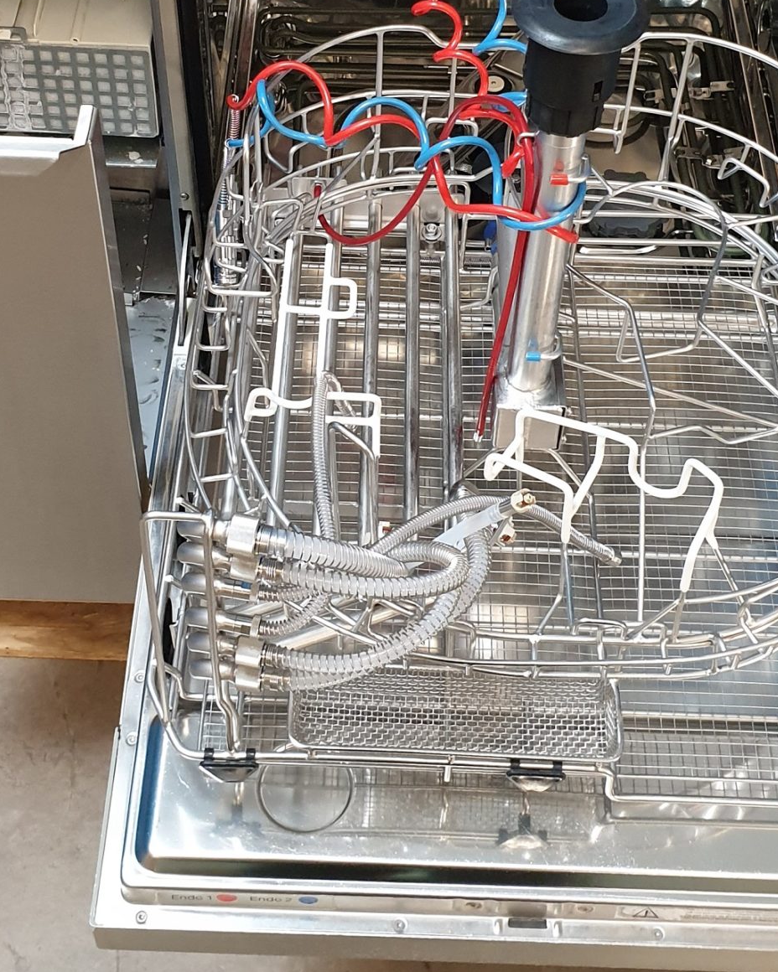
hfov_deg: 27.1
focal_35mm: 56
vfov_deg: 32.6
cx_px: 346
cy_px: 190
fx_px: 1612
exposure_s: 1/50
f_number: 2.4
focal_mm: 4.3
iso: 400
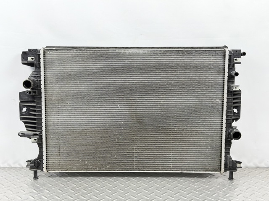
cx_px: 134
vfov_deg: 30.2
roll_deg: +0.0
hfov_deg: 39.7
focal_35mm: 48
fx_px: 373
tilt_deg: -15.8
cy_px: 100
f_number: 1.78
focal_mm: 6.76
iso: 125
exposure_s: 1/50
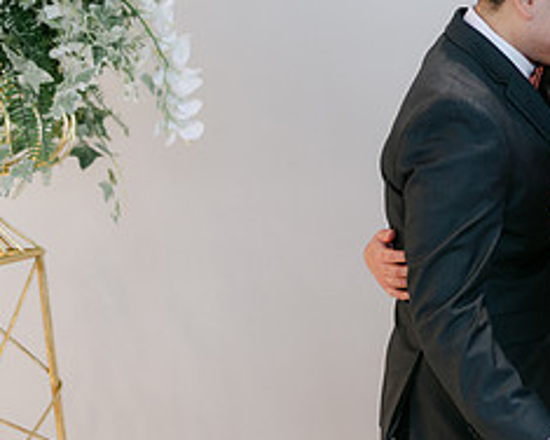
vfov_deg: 18.9
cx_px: 641
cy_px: 146
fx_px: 1319
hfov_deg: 22.0
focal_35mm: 81
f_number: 1.4
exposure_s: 1/125
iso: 250
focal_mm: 35
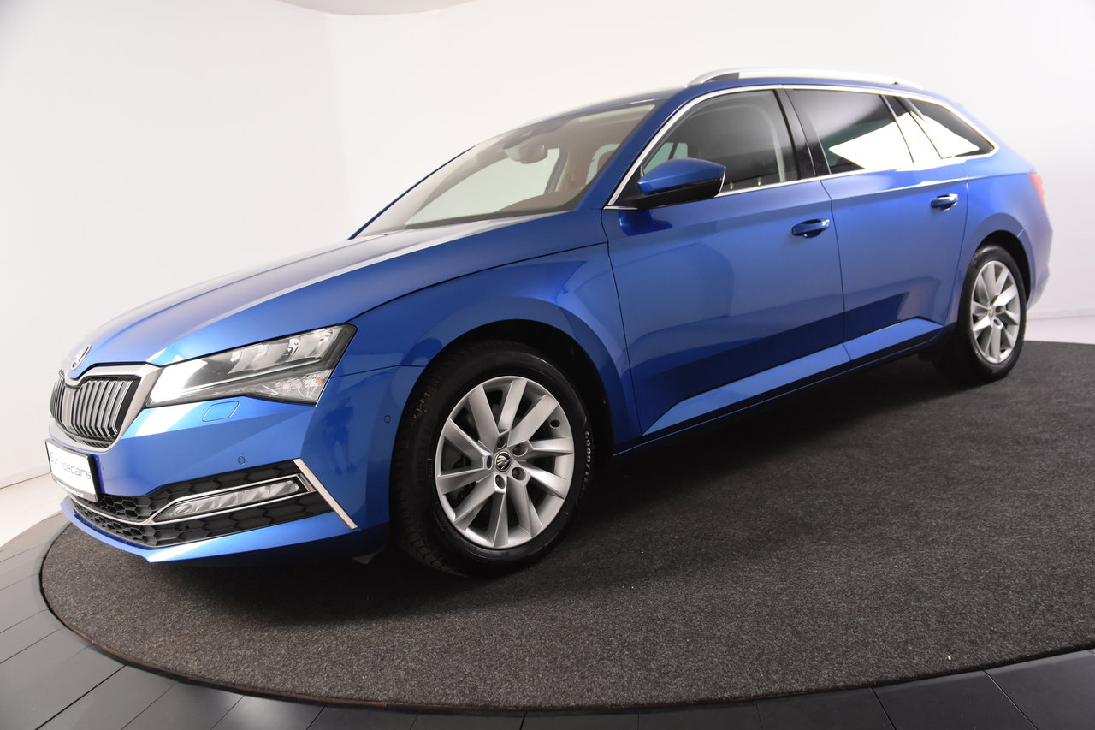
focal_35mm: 33
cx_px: 548
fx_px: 1004
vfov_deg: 40.0
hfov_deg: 57.2
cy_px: 365
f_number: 4
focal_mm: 22
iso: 1600
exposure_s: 1/60
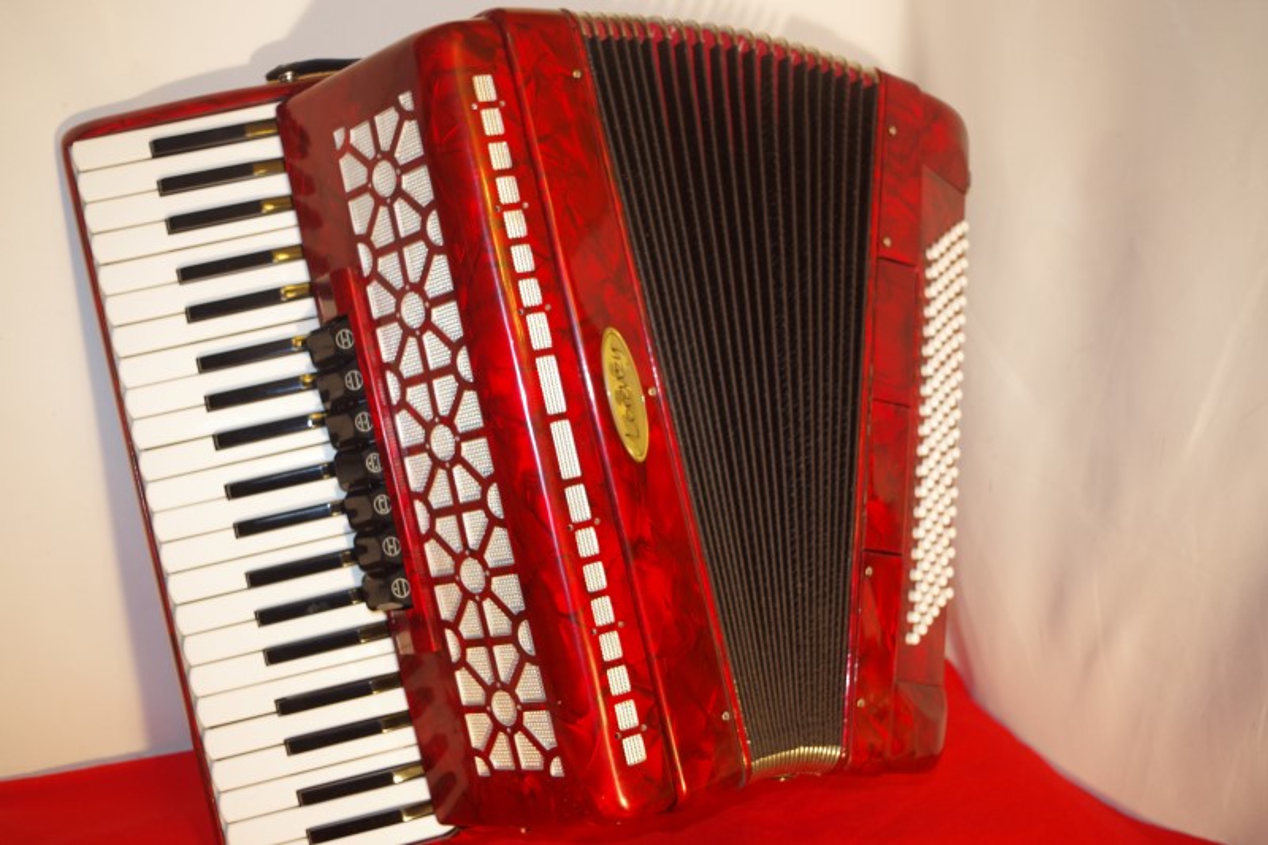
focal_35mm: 39
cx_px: 634
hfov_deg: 49.6
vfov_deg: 34.2
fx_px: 1373
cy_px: 422
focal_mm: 26.25
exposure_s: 1/100
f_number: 4
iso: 400
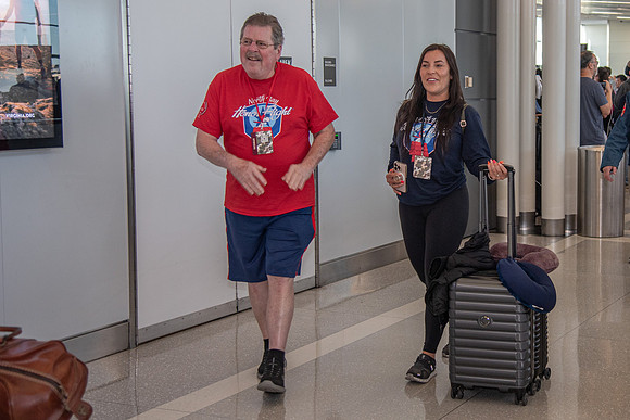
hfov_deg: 32.0
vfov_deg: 21.9
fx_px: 1086
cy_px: 174
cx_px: 444
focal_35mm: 62
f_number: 4
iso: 640
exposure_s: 1/160
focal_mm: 44
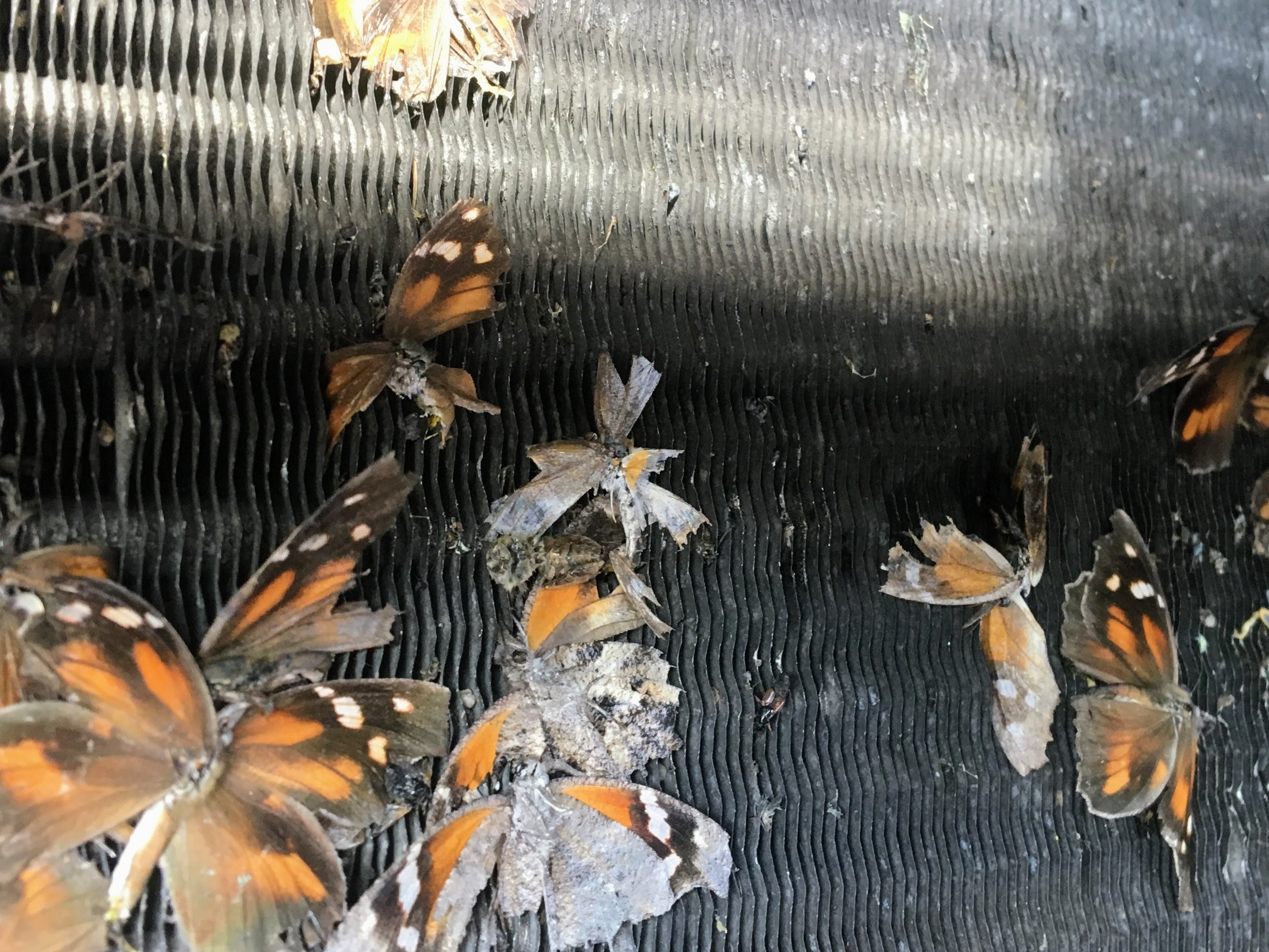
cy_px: 448
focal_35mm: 44
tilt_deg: +3.2
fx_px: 1613
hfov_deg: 42.9
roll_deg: -0.1
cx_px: 665
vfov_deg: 32.9
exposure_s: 1/30
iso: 40
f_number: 2.2
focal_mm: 4.15
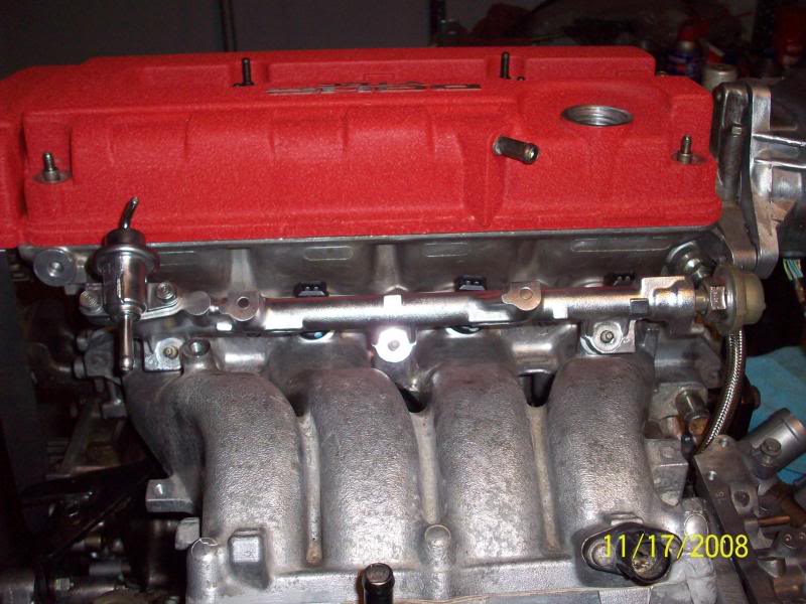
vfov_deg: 38.7
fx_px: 862
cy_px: 302
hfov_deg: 50.1
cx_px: 403
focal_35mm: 37
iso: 160
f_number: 2.8
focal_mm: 6.2
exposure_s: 1/64
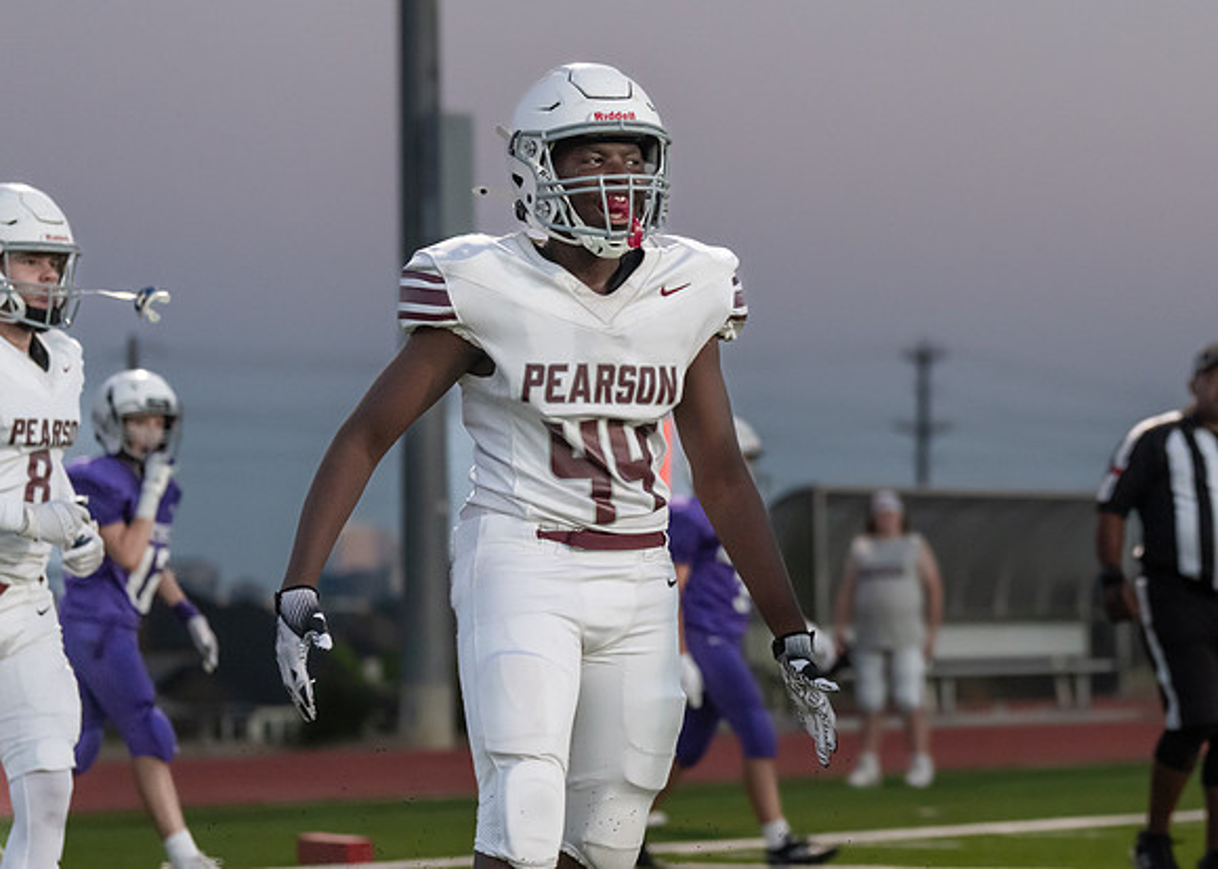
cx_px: 962
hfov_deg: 15.3
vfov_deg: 11.1
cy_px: 407
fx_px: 4494
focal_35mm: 130
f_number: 2.8
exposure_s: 1/1250
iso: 3200
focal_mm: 81
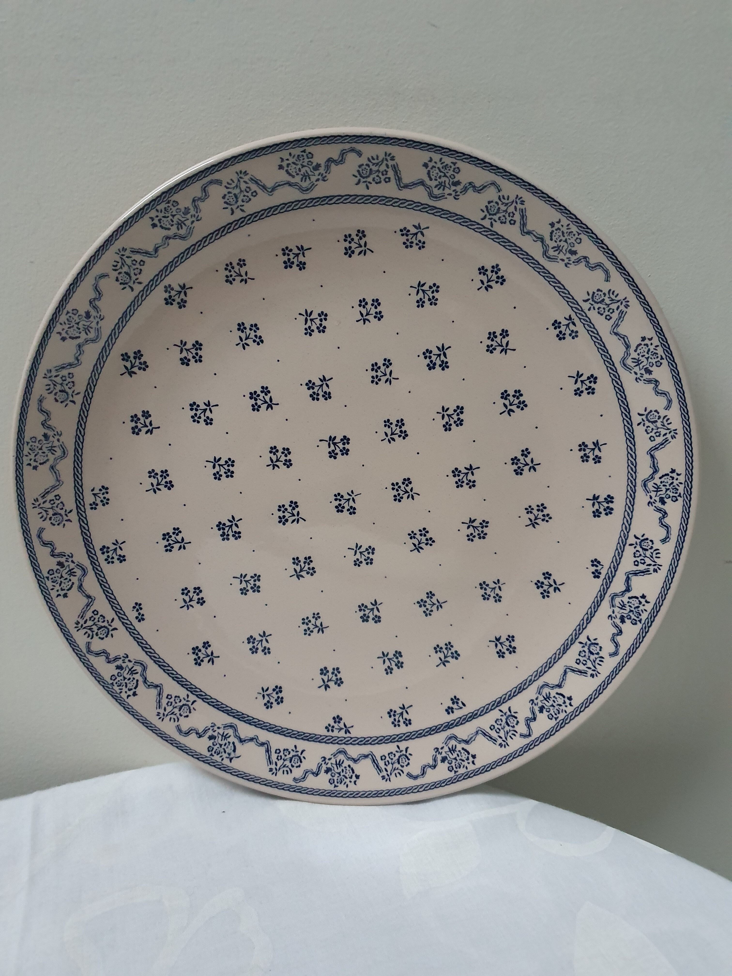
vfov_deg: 67.3
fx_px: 733
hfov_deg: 53.1
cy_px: 488
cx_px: 366
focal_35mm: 26
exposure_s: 1/25
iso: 640
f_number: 1.5
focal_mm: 4.32
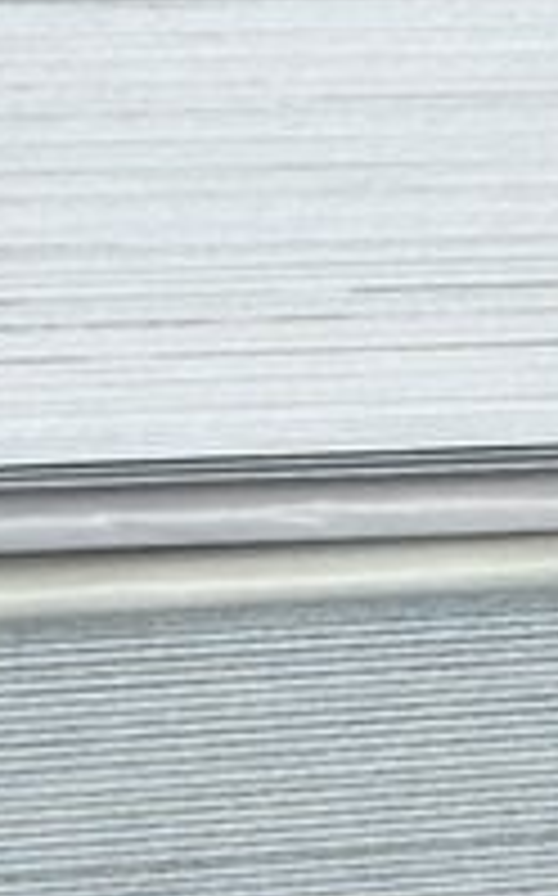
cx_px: 166
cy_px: -837
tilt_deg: +2.0
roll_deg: -1.5
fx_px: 4999
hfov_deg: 6.4
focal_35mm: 205
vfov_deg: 9.6
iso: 100
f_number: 1.78
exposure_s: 1/50
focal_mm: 6.86
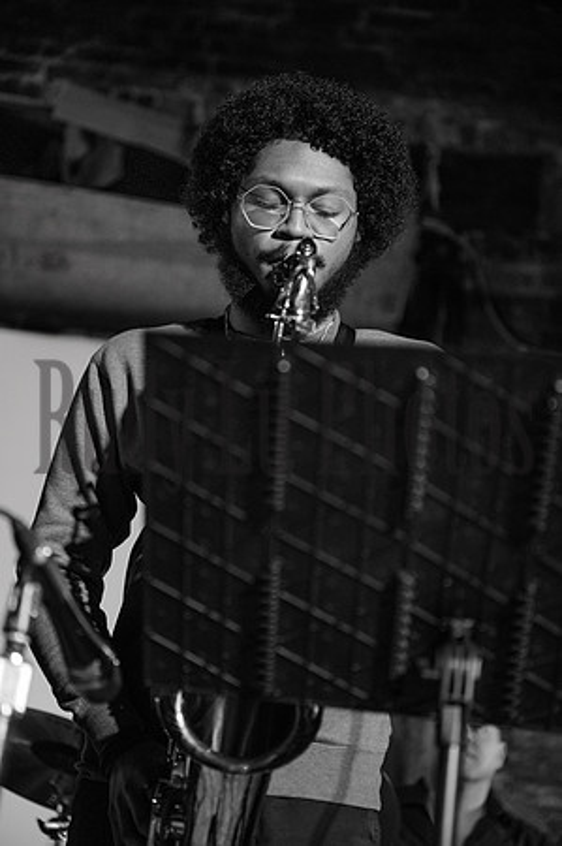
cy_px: 423
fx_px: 1643
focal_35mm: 70
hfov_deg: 19.4
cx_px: 281
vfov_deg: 28.9
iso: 6400
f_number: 2.8
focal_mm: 70
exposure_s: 1/100
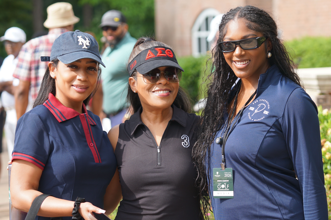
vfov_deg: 8.5
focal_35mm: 162
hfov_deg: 12.7
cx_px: 166
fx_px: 1489
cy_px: 110
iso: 100
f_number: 4.5
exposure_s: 1/250
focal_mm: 108
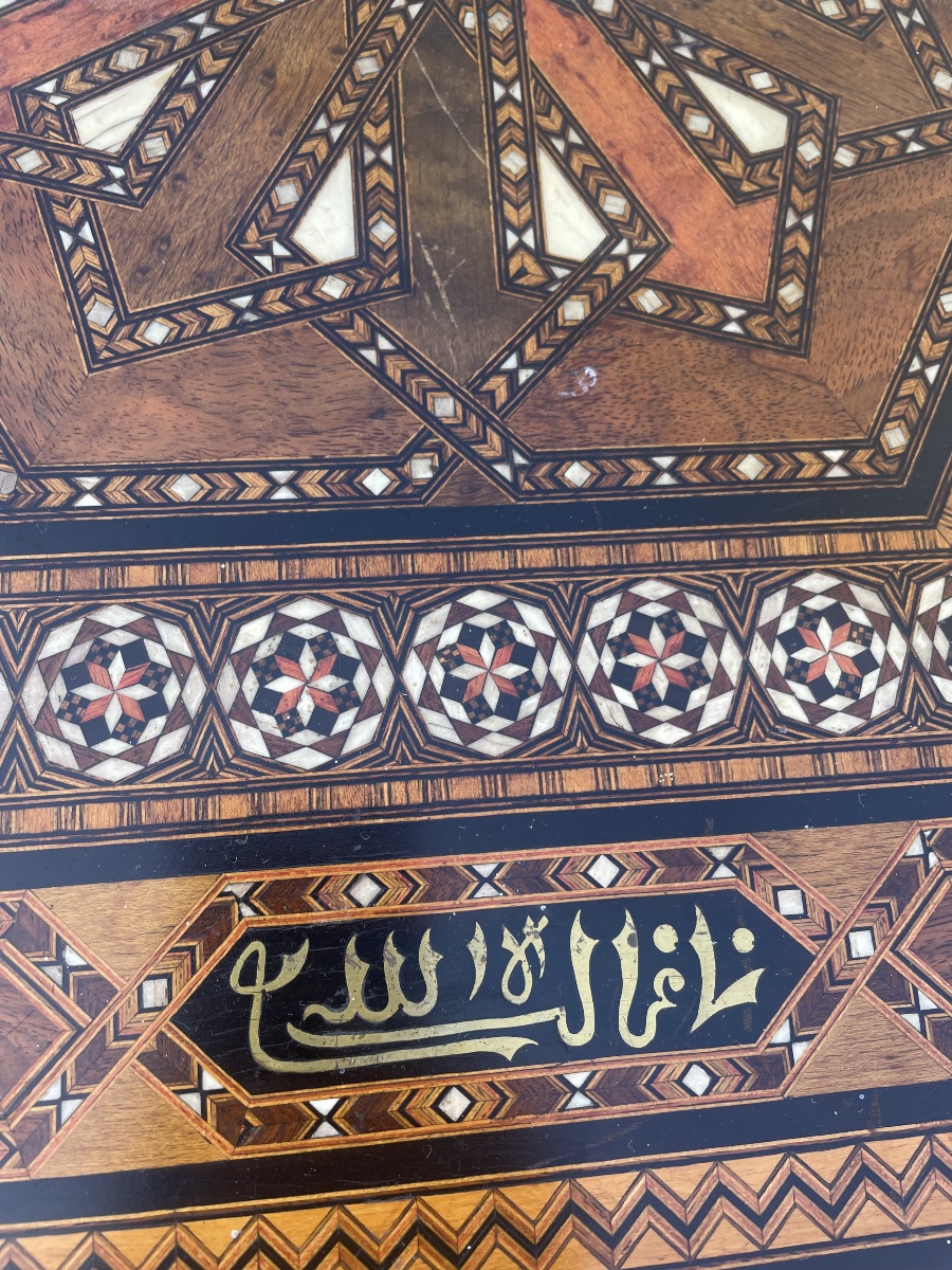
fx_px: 953
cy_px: 635
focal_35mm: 26
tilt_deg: -75.1
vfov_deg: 67.3
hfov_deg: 53.1
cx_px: 476
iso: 32
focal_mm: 4.2
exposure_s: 1/121
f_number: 1.6
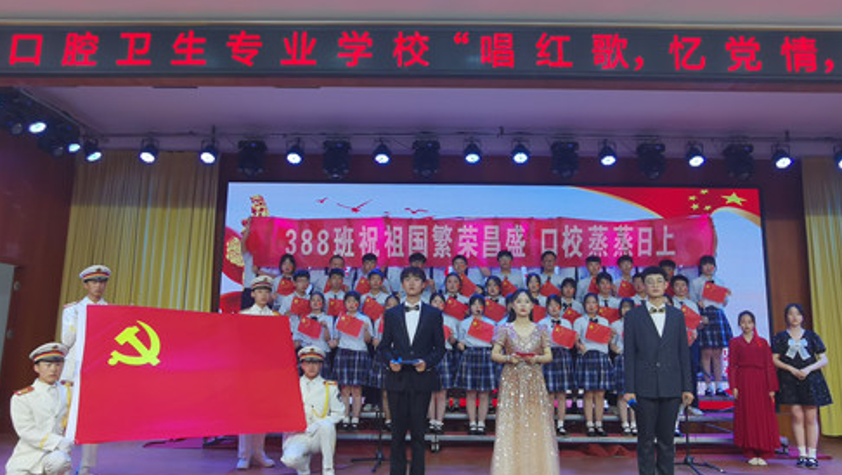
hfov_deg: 67.9
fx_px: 625
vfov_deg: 41.5
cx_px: 426
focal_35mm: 28
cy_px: 214
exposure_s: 1/100
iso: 100
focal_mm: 2.26
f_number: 2.2
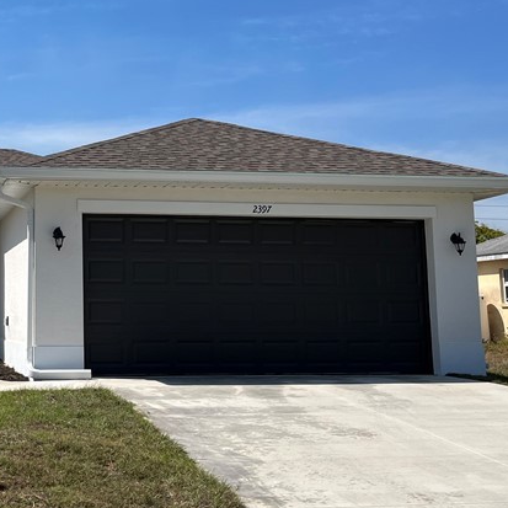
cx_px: 62
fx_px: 946
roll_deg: +0.0
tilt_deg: +9.1
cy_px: 160
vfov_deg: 29.8
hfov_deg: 29.0
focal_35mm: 57
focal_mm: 5.1
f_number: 1.6
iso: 50
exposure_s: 1/5319
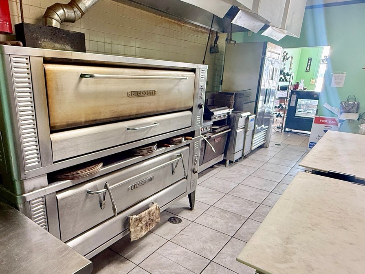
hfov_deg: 69.1
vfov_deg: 54.7
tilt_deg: -17.2
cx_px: 160
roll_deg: -0.6
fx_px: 264
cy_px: 157
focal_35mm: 25
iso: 200
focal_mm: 2.22
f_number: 2.2
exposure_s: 1/60
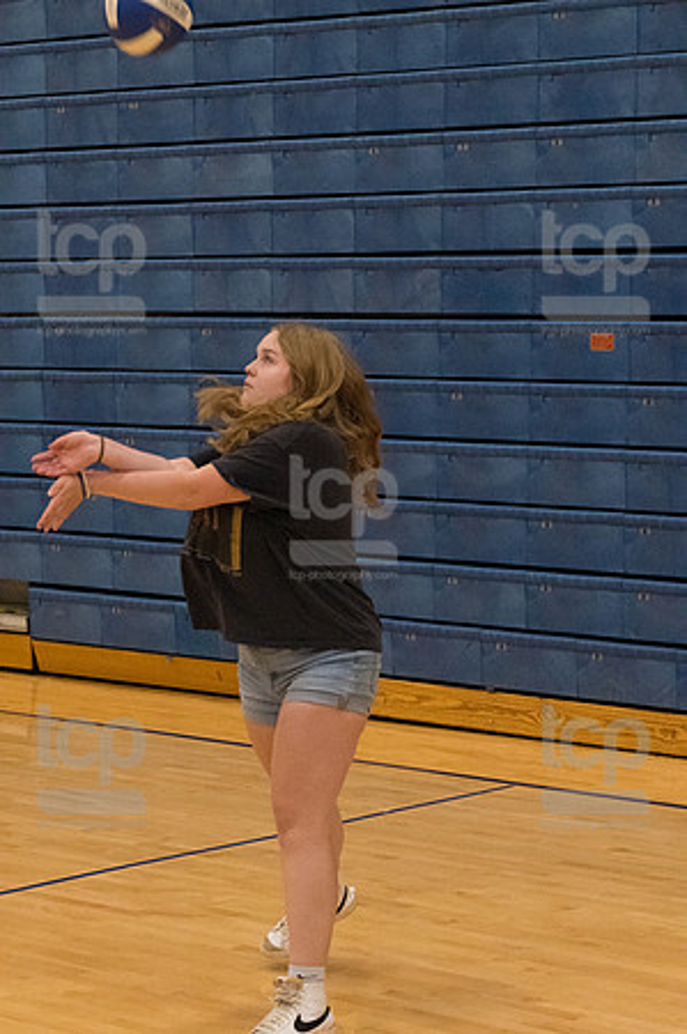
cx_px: 344
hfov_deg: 14.7
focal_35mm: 93
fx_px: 2668
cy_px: 517
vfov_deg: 21.9
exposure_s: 1/400
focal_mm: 62
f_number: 5.6
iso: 10000
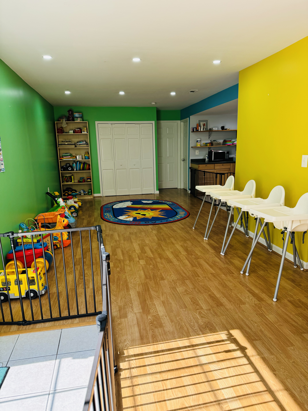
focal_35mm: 24
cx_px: 154
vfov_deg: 71.6
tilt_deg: -11.8
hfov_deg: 56.8
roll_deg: +1.8
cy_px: 206
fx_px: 285
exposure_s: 1/121
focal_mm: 6.76
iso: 64
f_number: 1.78
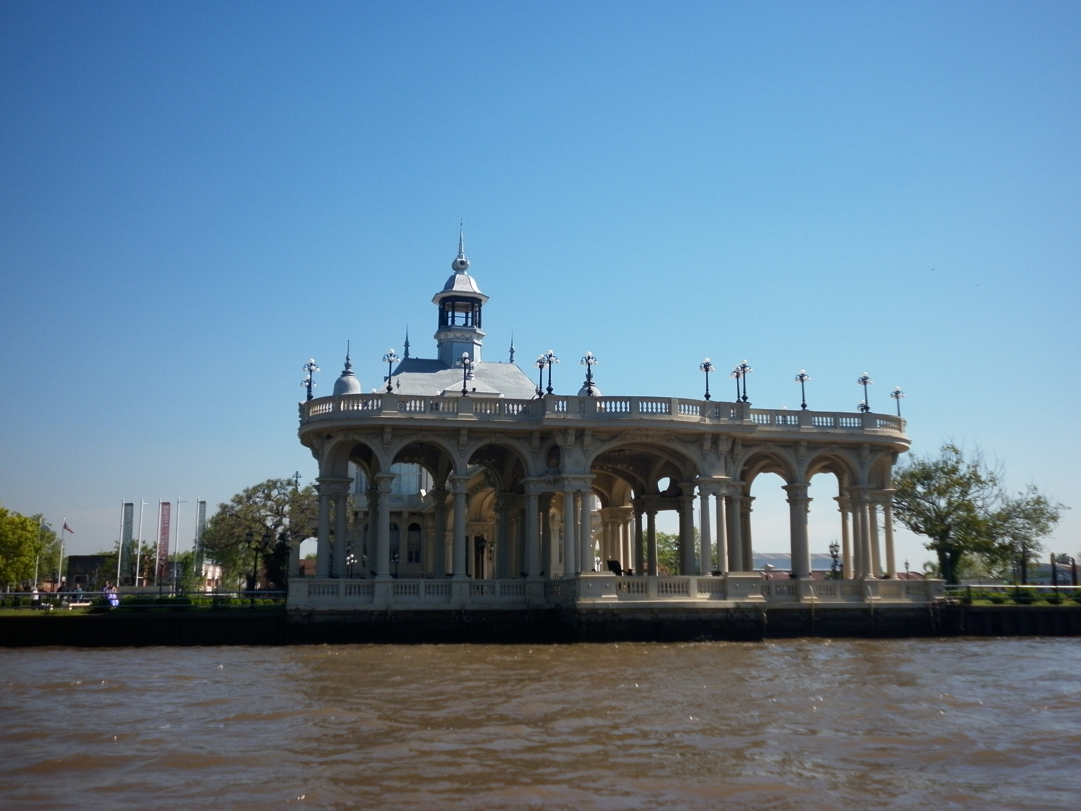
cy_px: 406
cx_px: 540
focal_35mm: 36
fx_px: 1124
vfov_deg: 39.7
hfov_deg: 51.4
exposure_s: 1/250
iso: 80
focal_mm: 6.5
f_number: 8
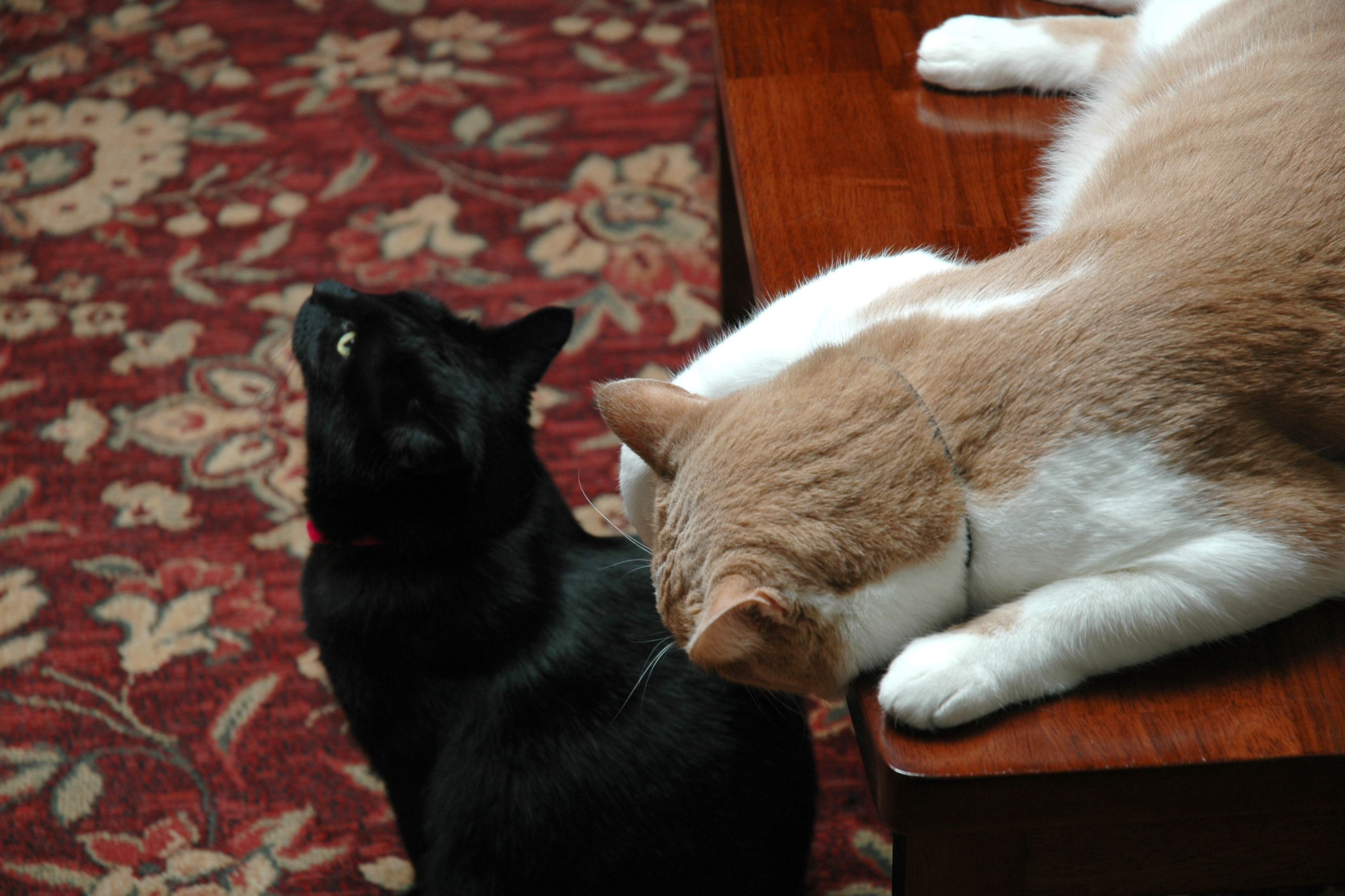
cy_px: 448
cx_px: 672
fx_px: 3923
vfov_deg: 13.0
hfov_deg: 19.5
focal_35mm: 105
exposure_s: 1/250
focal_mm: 70
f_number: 5
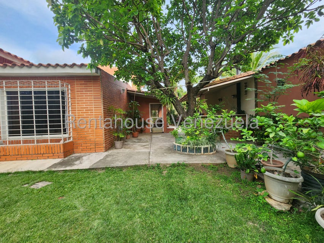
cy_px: 122
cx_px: 162
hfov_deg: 106.2
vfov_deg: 89.9
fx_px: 122
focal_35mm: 13
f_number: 2.2
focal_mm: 2.2
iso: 50
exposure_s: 1/153
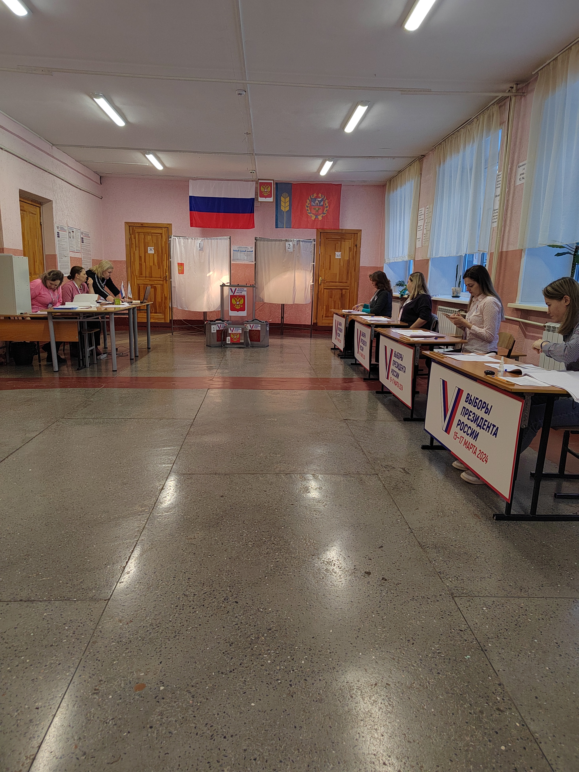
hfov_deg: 58.9
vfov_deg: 73.9
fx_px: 513
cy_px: 386
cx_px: 290
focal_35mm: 23
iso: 1438
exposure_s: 1/100
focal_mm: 5.52
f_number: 1.9
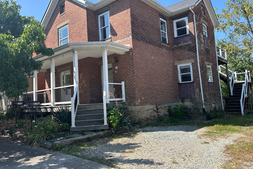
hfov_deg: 65.5
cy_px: 80
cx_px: 124
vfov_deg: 46.4
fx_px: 197
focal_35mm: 28
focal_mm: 5.7
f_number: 1.5
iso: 50
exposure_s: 1/1531
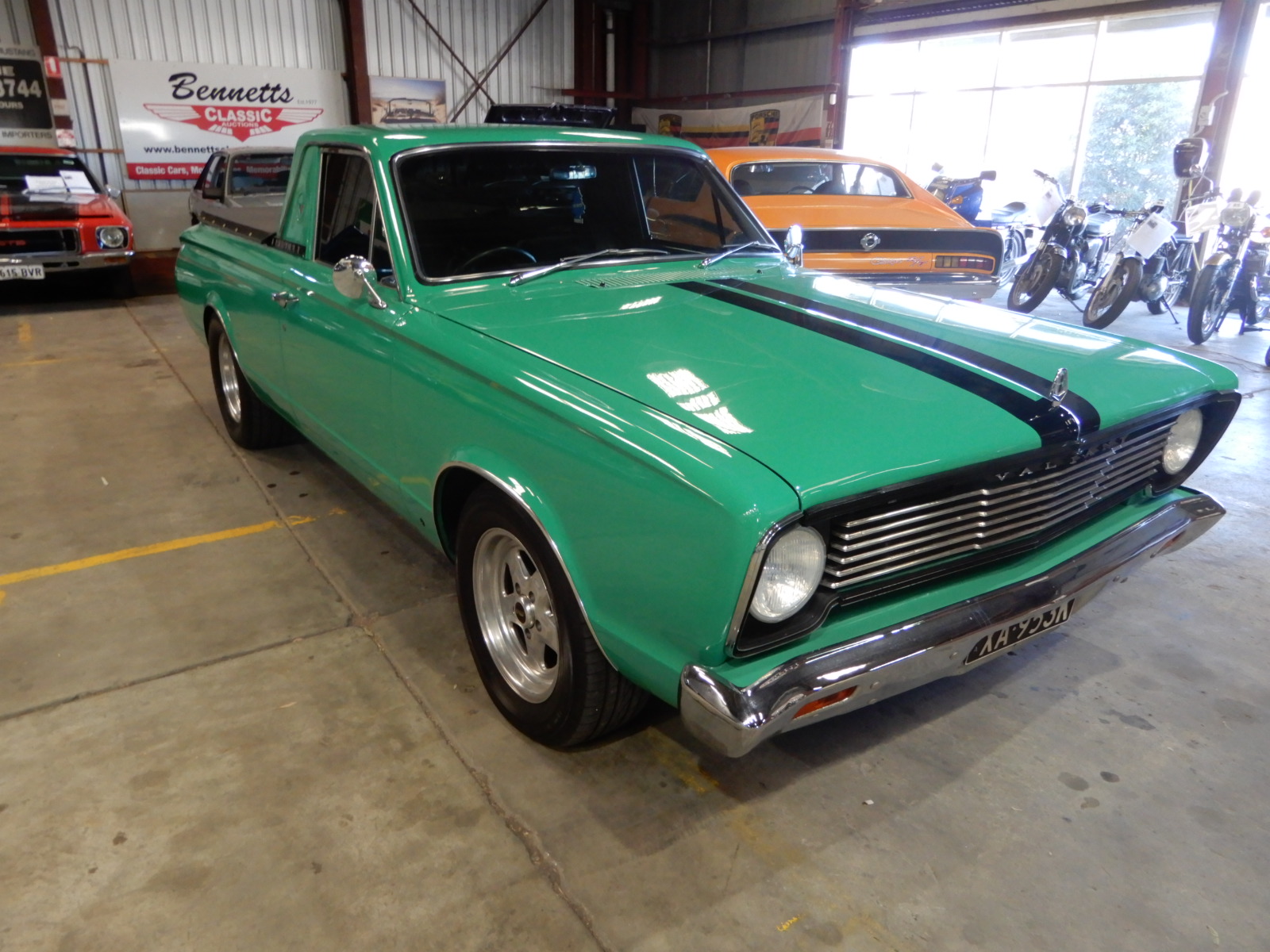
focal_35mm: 24
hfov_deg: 71.6
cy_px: 476
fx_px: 881
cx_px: 635
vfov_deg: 56.8
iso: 360
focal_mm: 4.3
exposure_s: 1/30
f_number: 3.4
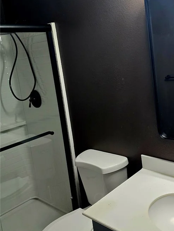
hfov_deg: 38.4
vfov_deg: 50.9
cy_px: 90
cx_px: 136
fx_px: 241
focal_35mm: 36
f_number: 1.7
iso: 500
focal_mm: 6.3
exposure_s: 1/120
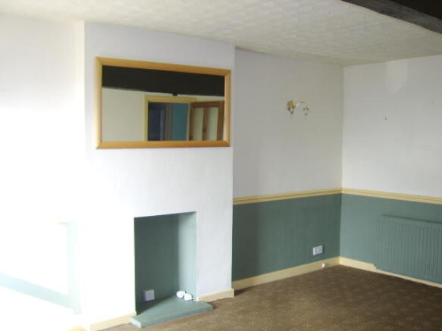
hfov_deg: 58.4
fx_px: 396
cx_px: 221
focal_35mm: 31
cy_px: 166
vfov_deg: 45.4
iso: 71
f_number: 2.7
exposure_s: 1/30
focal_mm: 8.13
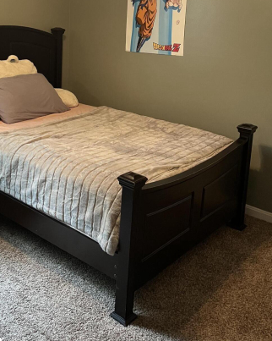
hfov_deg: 34.9
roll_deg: -0.2
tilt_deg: -11.0
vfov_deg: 42.5
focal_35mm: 42
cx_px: 67
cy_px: 84
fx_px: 423
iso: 320
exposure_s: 1/60
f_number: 1.6
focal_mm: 5.1
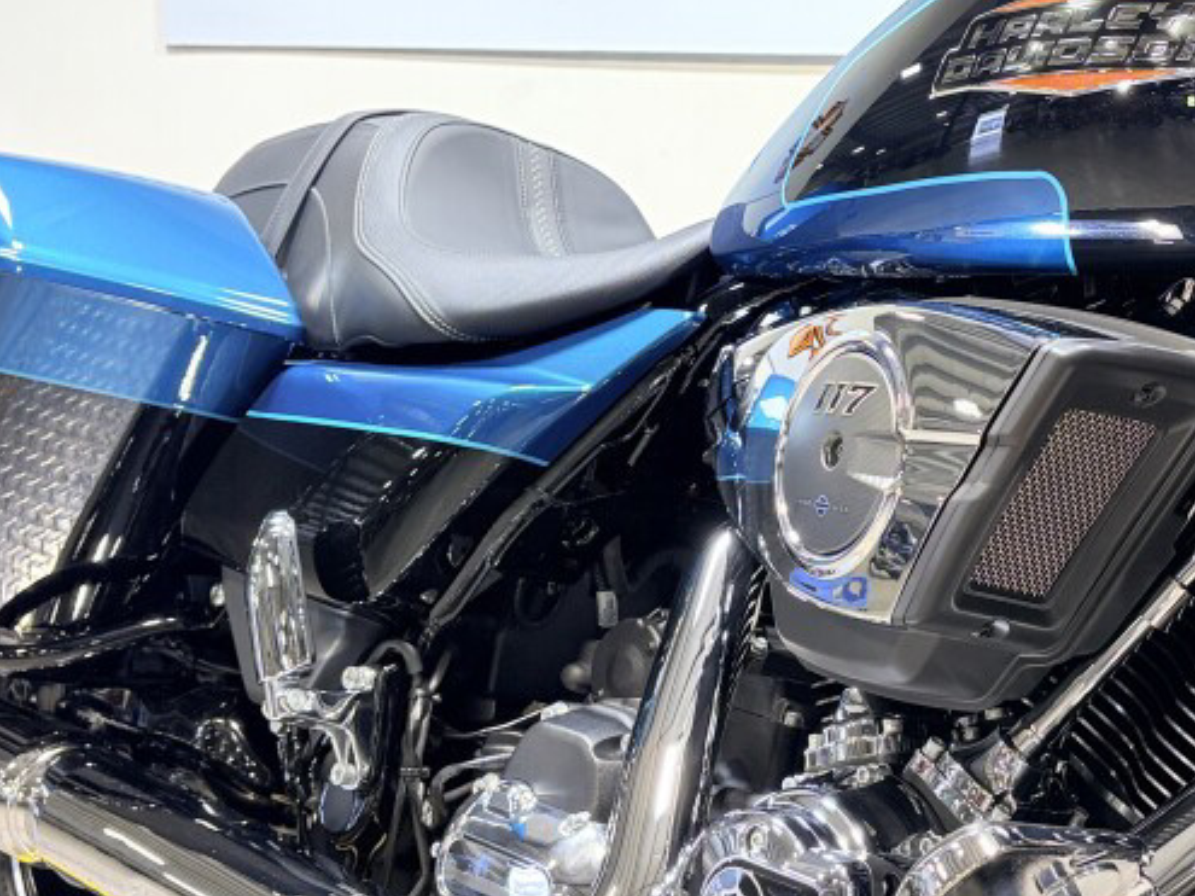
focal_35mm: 56
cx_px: 880
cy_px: 398
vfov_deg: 26.1
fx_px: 1933
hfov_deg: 33.7
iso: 80
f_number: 1.6
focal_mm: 5.96
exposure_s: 1/120
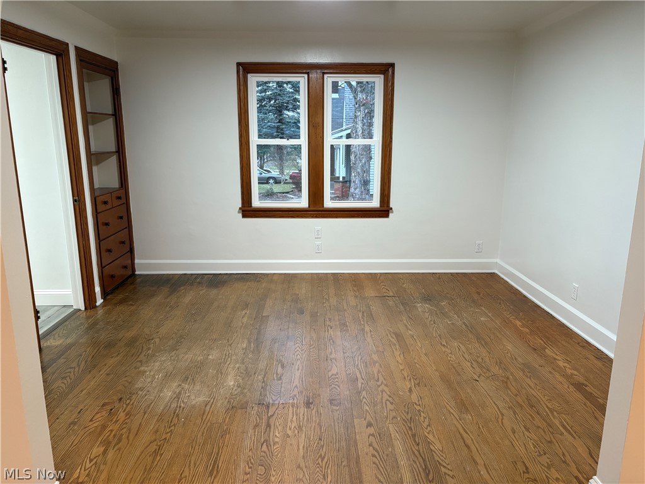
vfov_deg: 53.1
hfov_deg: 67.3
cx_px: 322
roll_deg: +0.0
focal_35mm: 26
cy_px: 242
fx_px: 484
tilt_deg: -13.0
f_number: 1.6
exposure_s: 1/60
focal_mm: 5.96
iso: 200
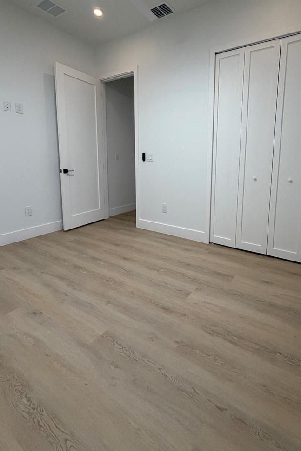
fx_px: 226
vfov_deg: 89.3
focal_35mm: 18
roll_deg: -0.6
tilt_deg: -7.1
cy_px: 190
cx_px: 181
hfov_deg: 66.7
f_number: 2.2
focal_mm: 2.22
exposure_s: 1/111
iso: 320
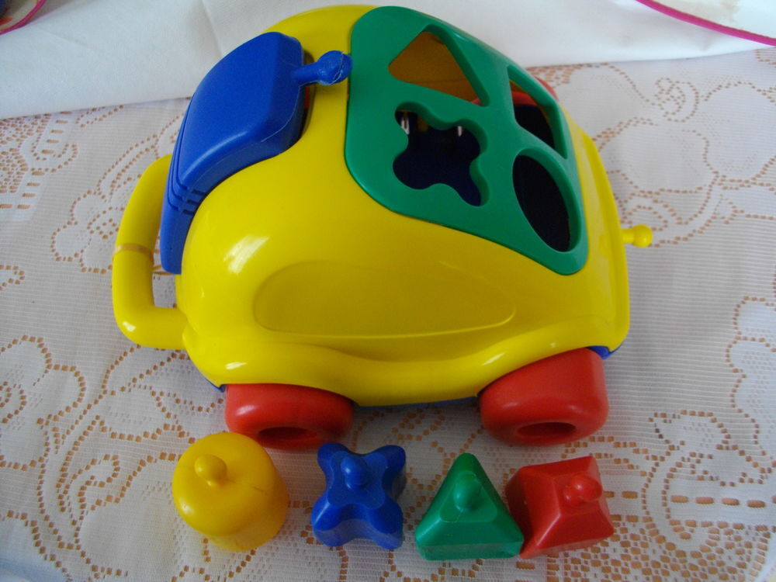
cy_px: 291
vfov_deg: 44.2
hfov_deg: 56.8
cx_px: 388
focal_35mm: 32
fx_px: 717
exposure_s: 1/60
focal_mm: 5.7
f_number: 2.9
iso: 200
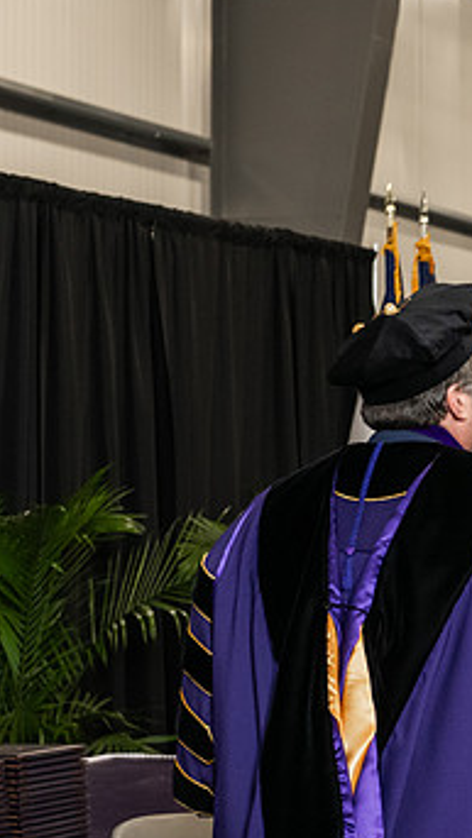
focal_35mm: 110
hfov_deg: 10.6
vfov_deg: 19.5
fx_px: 2447
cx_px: 707
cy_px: 441
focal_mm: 62
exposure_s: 1/200
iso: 2500
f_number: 5
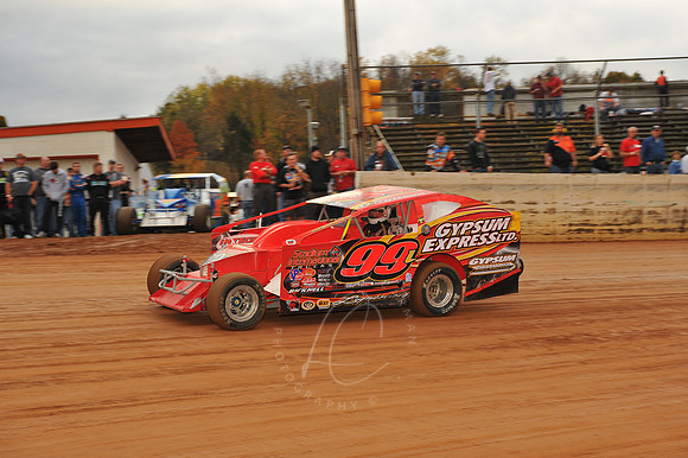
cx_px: 344
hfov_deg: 28.9
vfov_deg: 19.4
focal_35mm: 70
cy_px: 229
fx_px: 1337
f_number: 8
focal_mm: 70
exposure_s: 1/320
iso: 500
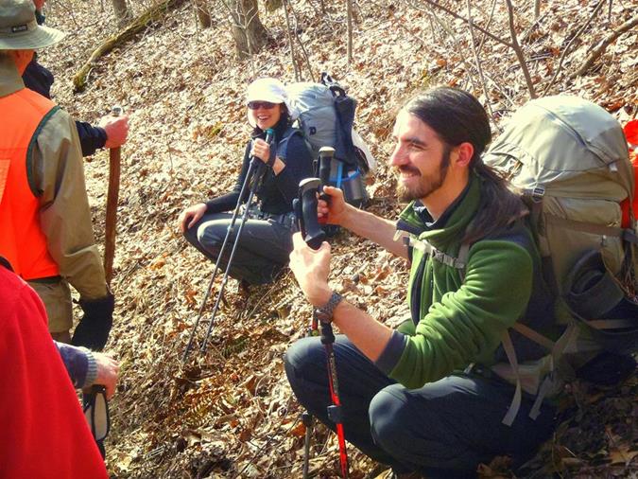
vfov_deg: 24.4
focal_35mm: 60
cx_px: 319
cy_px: 240
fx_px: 1106
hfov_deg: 32.2
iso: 400
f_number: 5.3
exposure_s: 1/200
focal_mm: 10.73
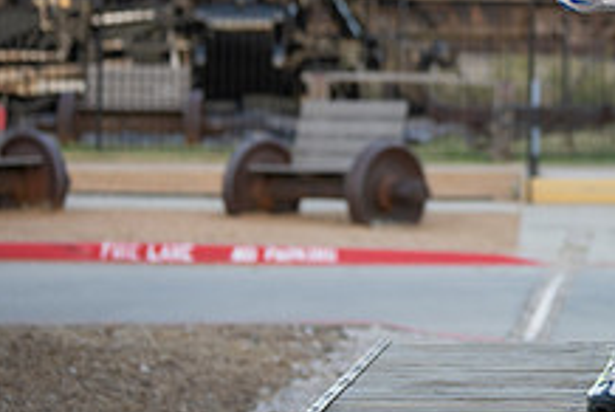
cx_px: 691
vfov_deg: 7.3
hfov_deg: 10.8
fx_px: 3216
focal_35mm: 188
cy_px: 21
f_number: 2.8
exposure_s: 1/320
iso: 320
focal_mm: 70
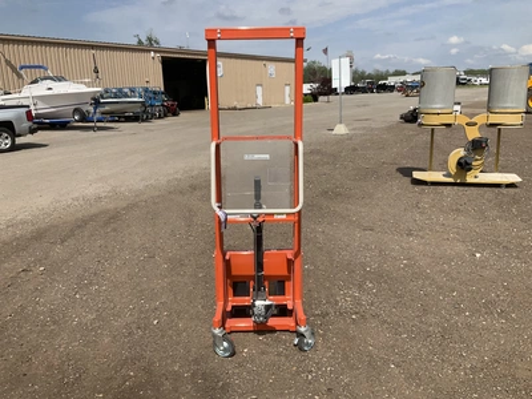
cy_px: 200
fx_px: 446
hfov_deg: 61.7
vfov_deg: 48.2
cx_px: 266
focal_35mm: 29
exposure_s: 1/2538
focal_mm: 3
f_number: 1.8
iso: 25
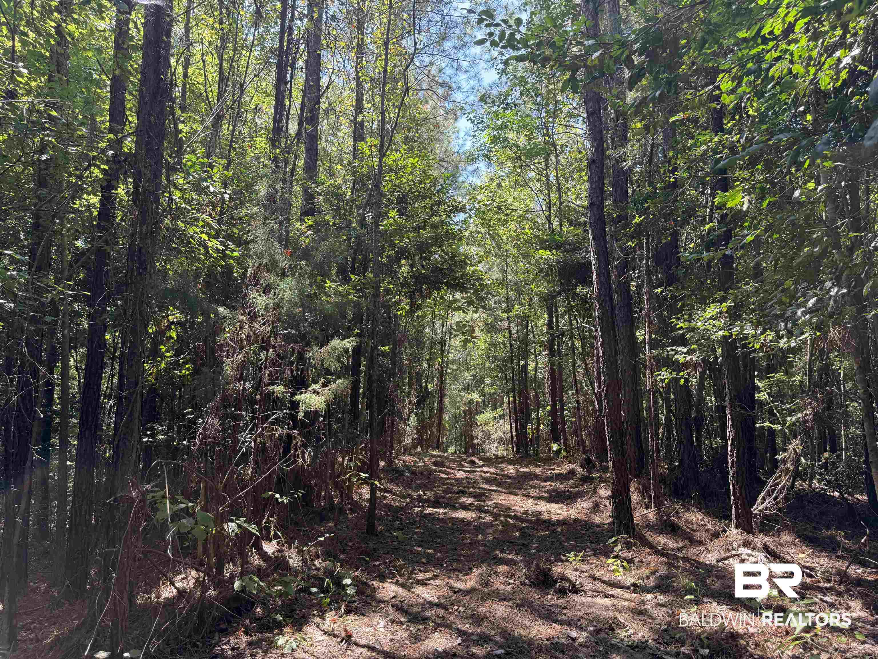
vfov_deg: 56.8
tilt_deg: +7.4
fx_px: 609
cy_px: 330
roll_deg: +0.1
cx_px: 439
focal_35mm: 24
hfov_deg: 71.6
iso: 100
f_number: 1.78
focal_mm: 6.76
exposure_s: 1/265
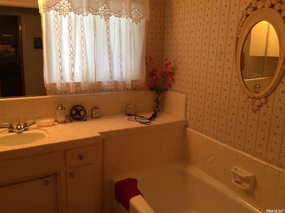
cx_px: 142
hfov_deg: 61.7
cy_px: 106
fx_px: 239
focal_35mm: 29
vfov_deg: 48.2
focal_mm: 4.15
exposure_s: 1/15
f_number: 2.2
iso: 40
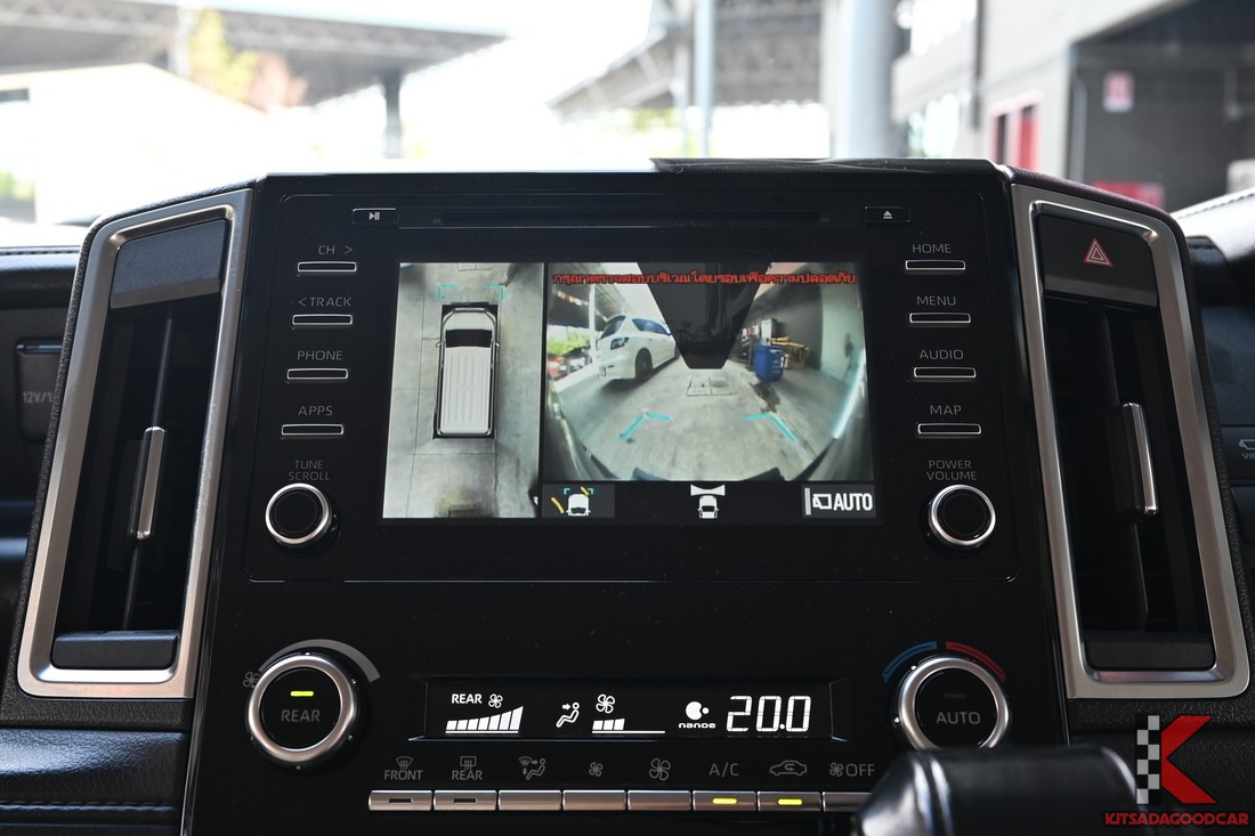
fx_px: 1255
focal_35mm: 36
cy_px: 418
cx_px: 628
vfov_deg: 36.9
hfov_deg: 53.1
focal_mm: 24
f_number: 5.6
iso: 200
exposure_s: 1/30
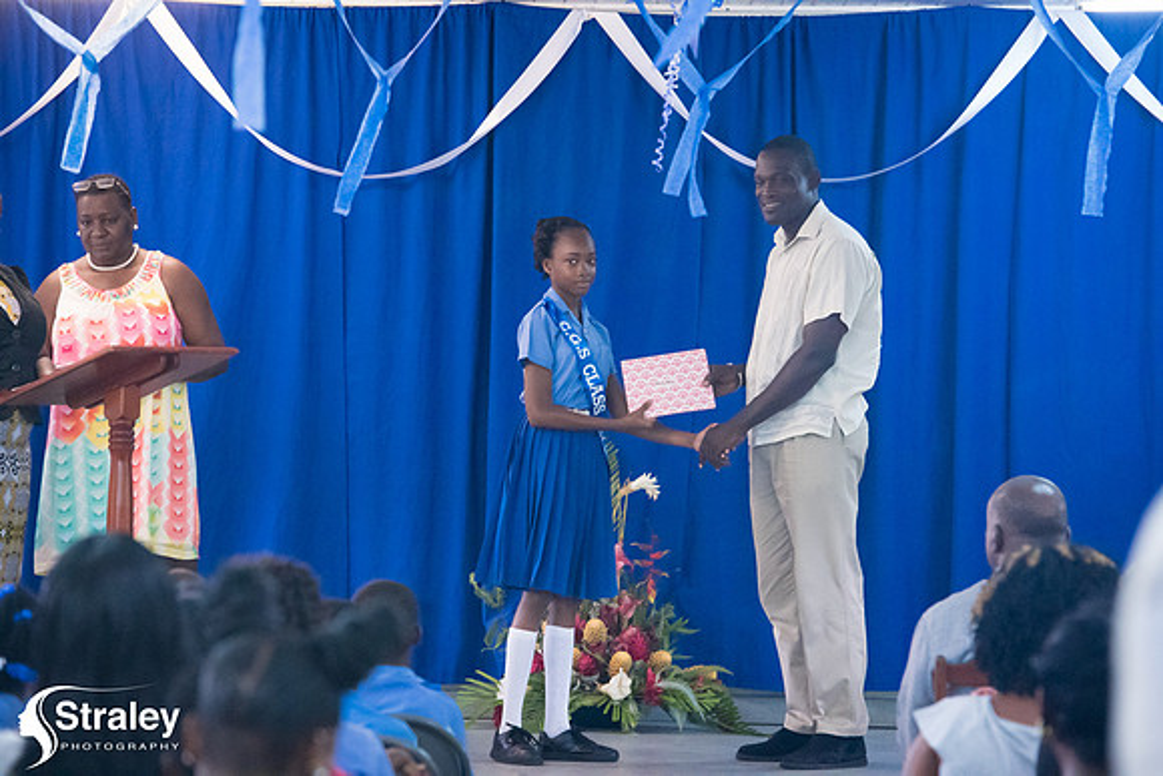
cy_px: 388
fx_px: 5655
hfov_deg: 11.7
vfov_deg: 7.9
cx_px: 582
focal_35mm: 175
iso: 18000
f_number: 6.3
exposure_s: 1/200
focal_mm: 175
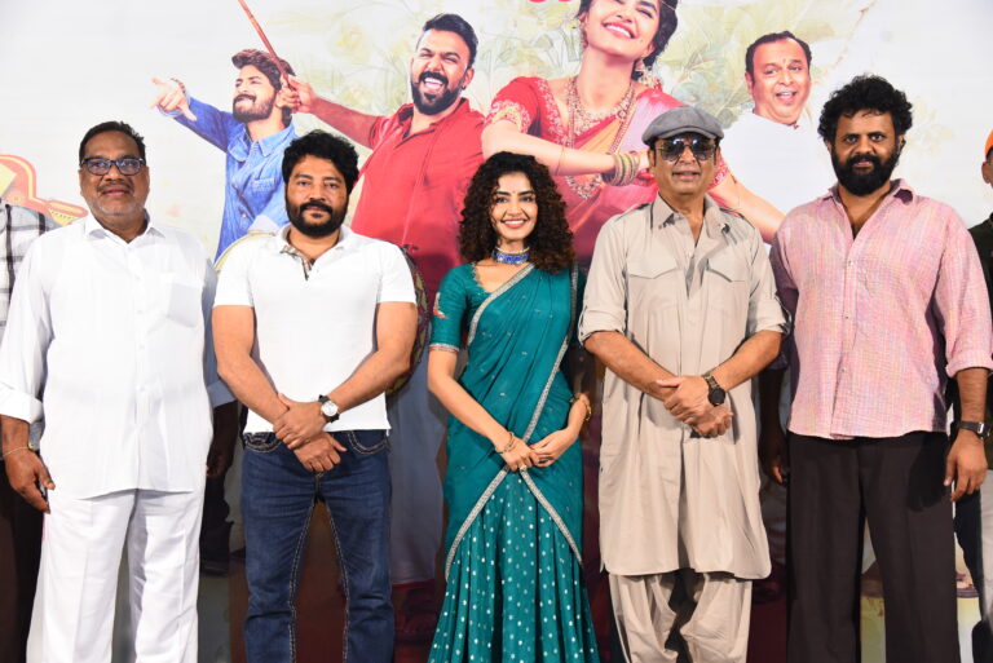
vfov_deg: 28.1
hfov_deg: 41.1
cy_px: 332
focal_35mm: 48
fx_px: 1325
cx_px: 496
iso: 1600
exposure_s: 1/125
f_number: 4.5
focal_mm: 48
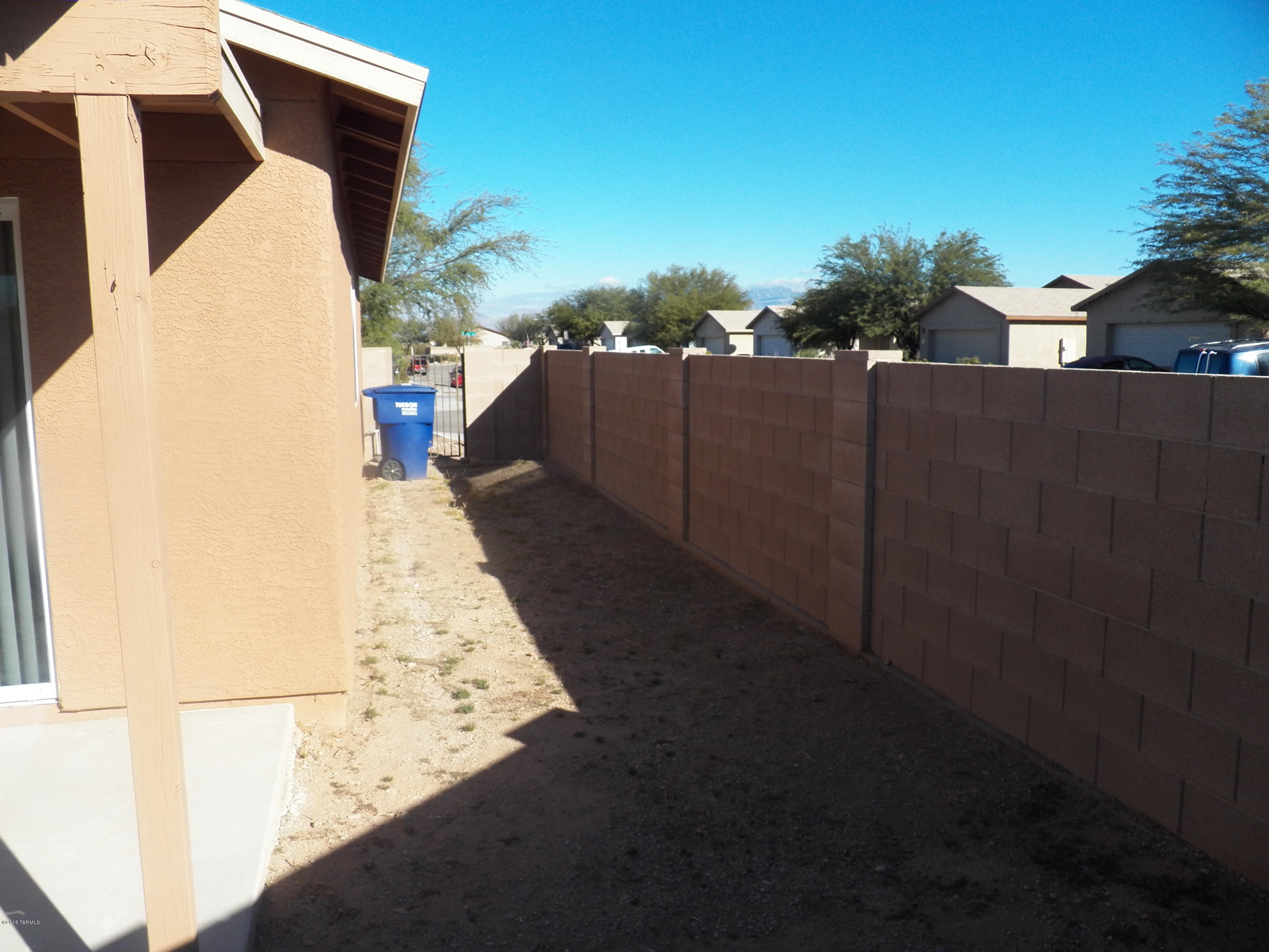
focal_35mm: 28
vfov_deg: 49.7
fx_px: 1026
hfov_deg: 63.4
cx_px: 634
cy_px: 476
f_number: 4
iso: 125
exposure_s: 1/1000
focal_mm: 4.9
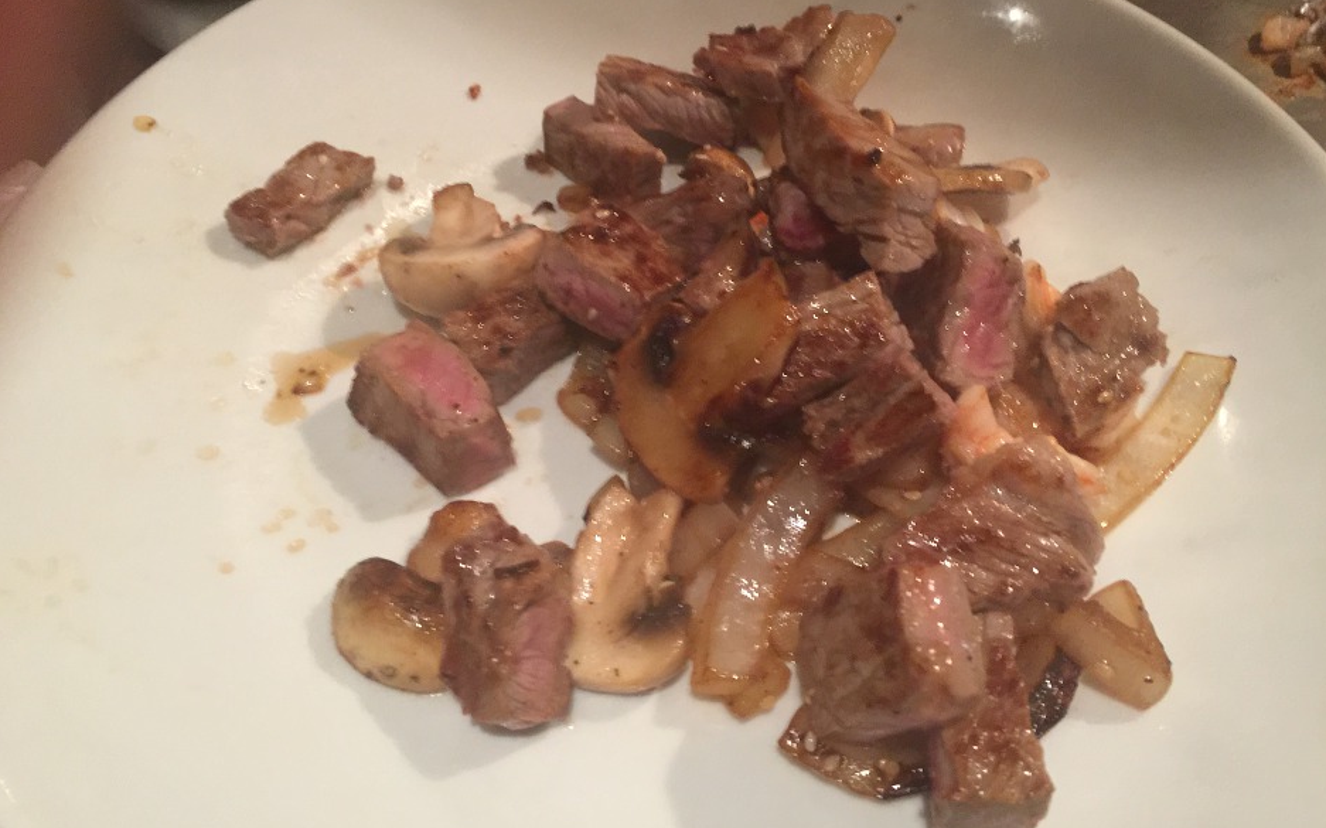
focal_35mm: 31
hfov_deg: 61.3
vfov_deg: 40.5
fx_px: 1120
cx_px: 666
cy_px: 348
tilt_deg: -50.2
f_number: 2.2
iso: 125
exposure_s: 1/8
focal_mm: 4.15
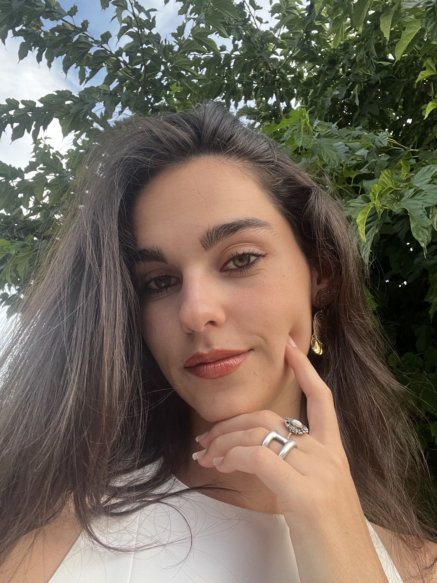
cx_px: 218
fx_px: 505
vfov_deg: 60.0
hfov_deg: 46.8
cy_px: 292
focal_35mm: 30
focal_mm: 2.71
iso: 100
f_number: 2.2
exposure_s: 1/91
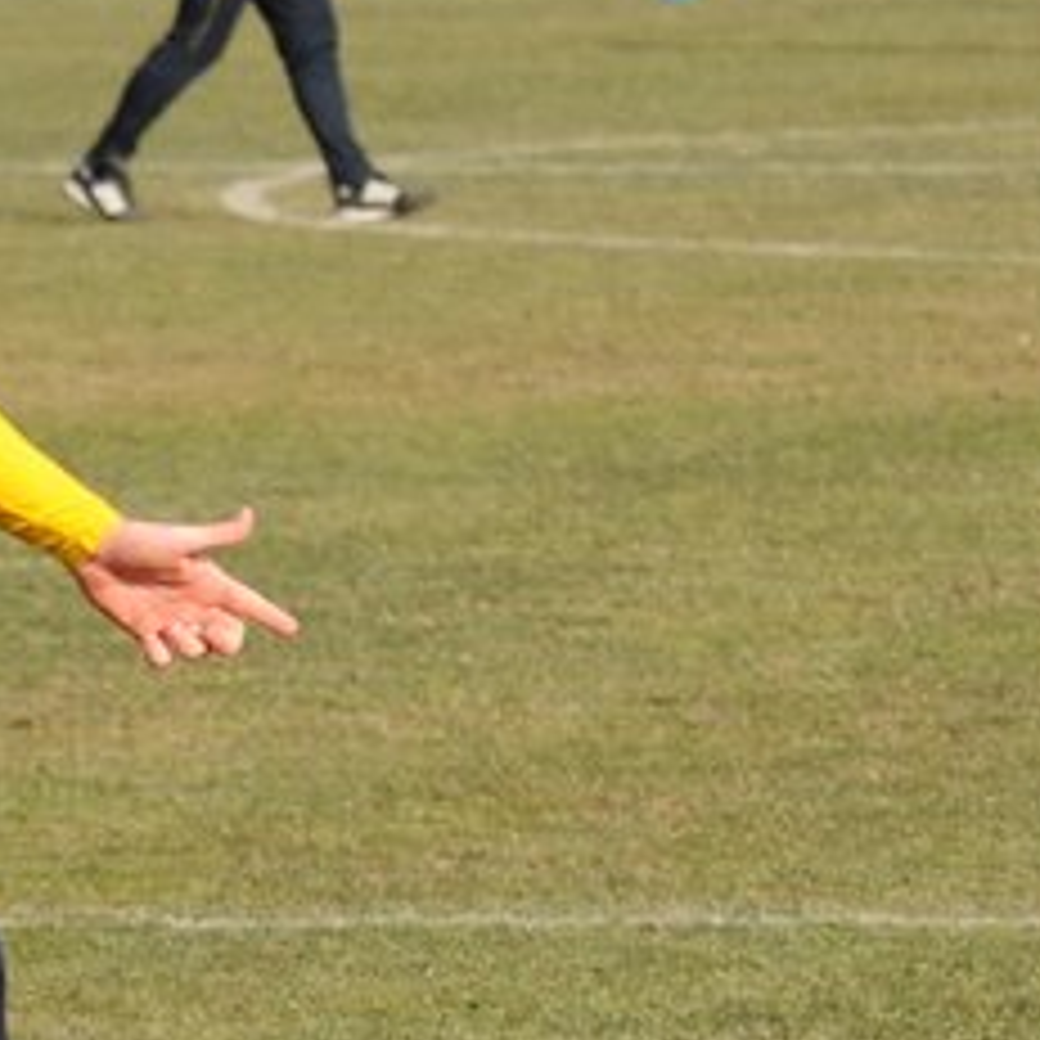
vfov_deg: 5.3
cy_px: 770
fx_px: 11217
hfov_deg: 5.3
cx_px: -405
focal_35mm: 330
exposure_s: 1/1250
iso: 400
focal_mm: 112
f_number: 7.1
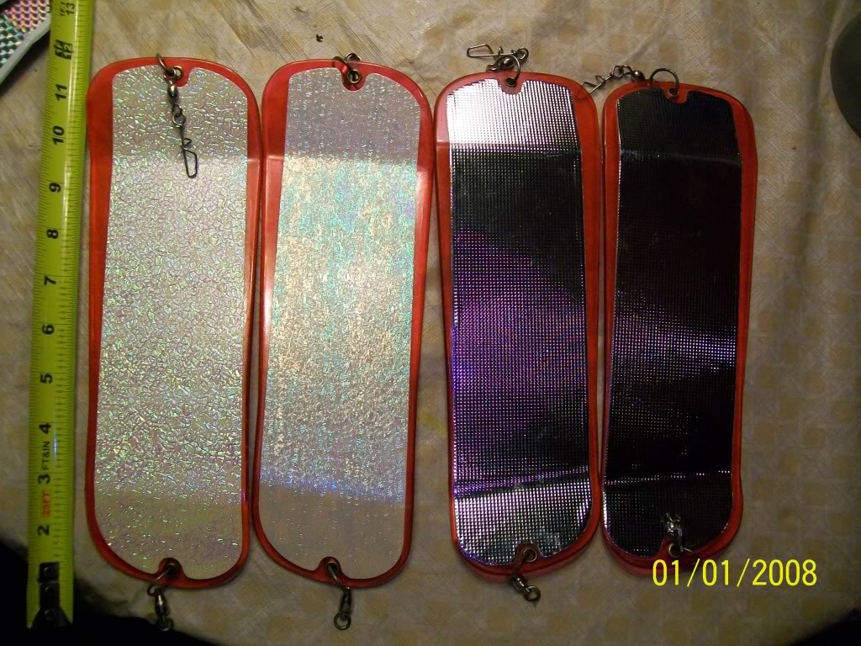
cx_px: 430
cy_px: 323
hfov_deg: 54.0
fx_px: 846
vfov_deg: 41.8
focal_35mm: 34
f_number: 2.7
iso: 160
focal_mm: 6.1
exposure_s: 1/100
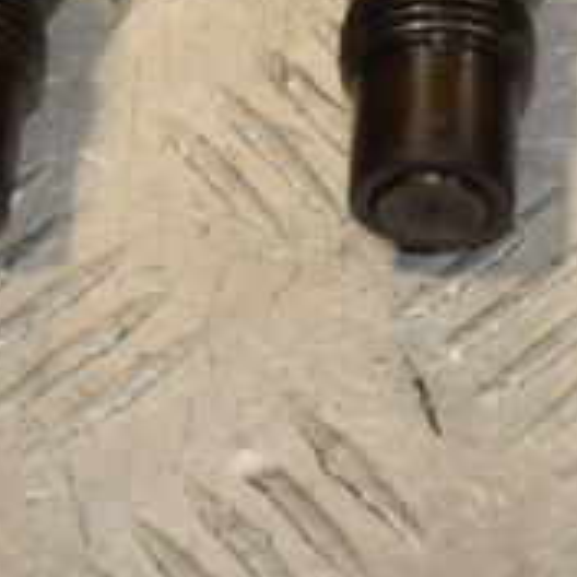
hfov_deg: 5.7
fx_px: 5752
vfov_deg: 5.7
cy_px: -75
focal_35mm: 305
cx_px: 538
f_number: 8
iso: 800
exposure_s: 1/200
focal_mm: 70
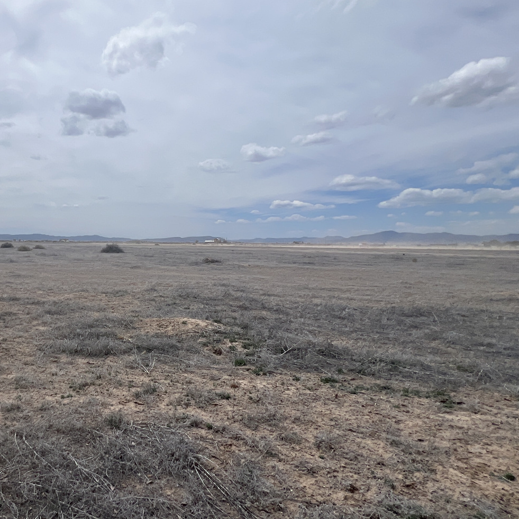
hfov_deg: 56.7
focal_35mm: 24
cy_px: 240
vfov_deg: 64.9
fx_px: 407
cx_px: 59
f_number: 1.8
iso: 40
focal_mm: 1.57
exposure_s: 1/5525
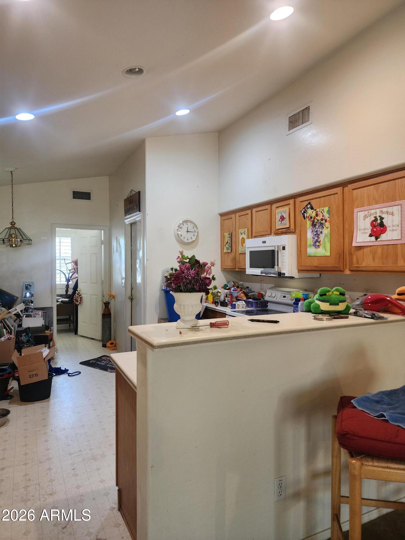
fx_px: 359
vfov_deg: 73.9
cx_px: 202
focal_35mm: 23
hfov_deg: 58.9
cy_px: 270
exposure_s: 1/120
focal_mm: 6.4
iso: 400
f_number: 1.8
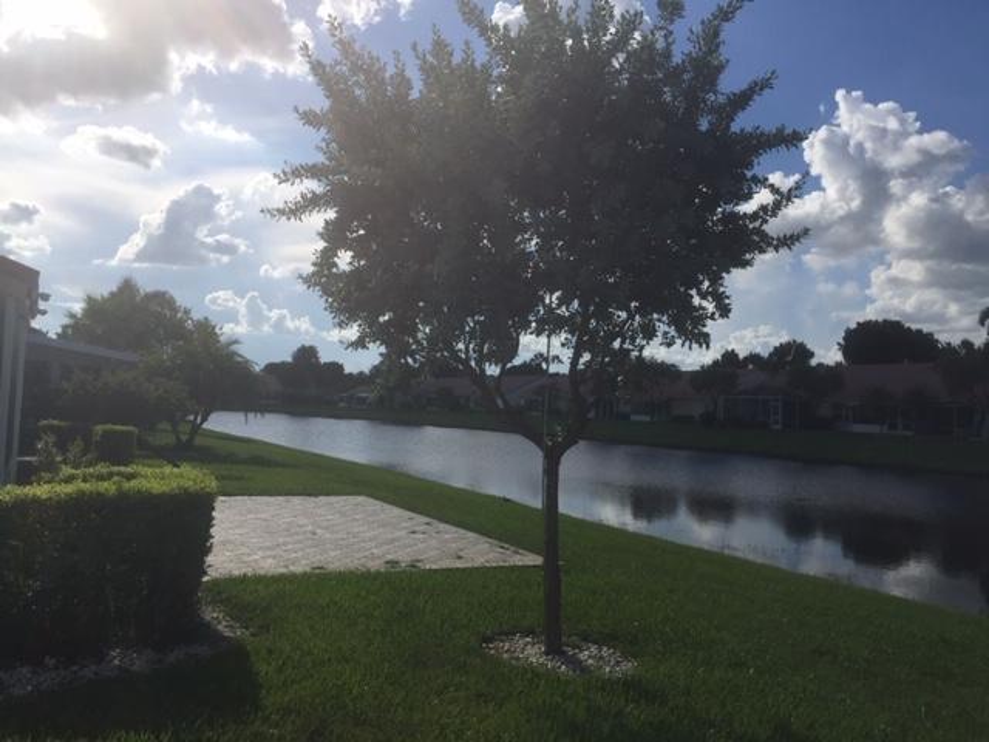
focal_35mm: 29
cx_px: 494
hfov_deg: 61.7
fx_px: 829
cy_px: 371
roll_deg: -2.1
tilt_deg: +3.3
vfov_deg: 48.2
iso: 32
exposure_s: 1/4950
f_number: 2.2
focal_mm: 4.15
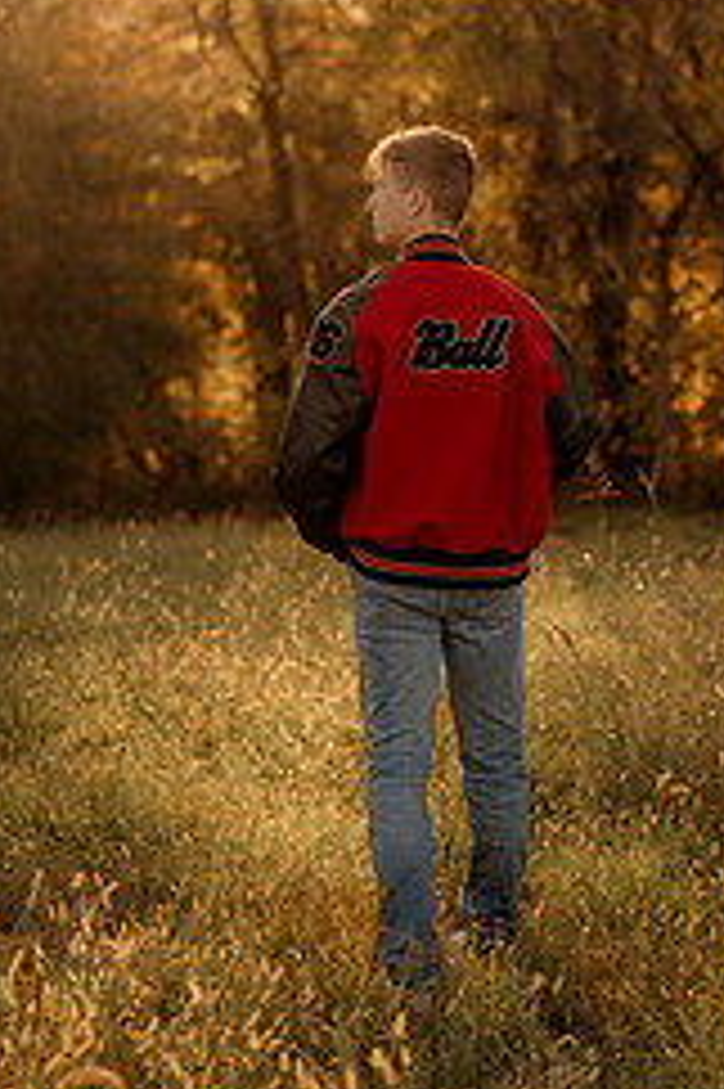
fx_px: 2809
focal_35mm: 93
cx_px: 445
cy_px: 292
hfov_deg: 14.7
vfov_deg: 21.8
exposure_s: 1/1250
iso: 250
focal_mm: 50
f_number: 1.8
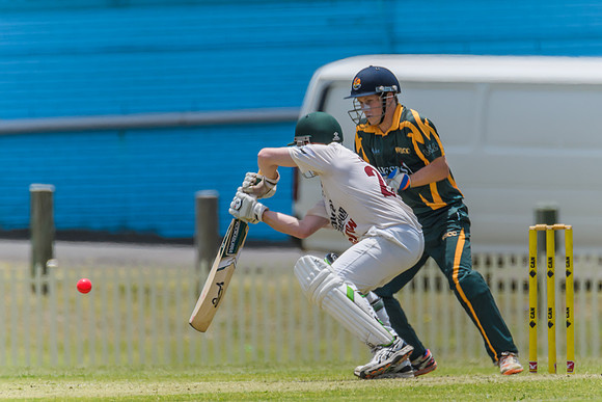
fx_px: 17712
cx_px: 329
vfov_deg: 1.3
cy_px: 202
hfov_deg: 1.9
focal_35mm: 1059
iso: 400
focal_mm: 600
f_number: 6.3
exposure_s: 1/2500
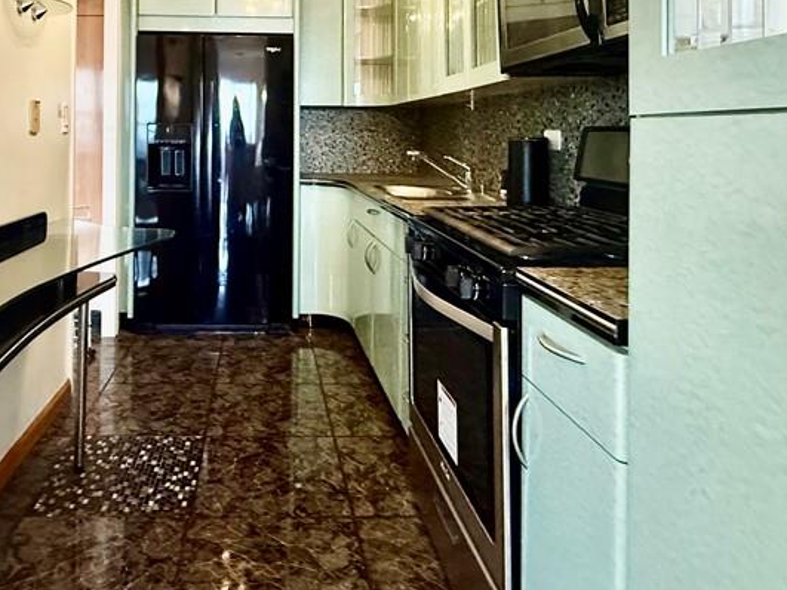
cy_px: 132
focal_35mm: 27
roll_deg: -0.3
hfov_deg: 64.1
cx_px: 282
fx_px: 614
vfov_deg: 48.9
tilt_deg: -0.5
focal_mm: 2.22
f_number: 2.2
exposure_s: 1/60
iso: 640
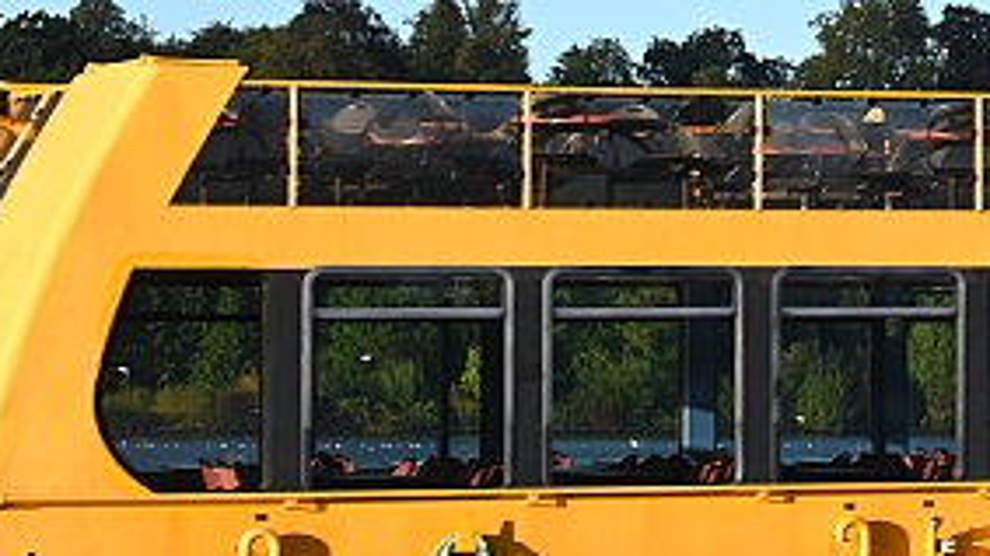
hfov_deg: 11.0
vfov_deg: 6.4
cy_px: 191
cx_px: 1389
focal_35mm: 190
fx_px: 4986
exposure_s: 1/160
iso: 100
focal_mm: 50
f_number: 6.3
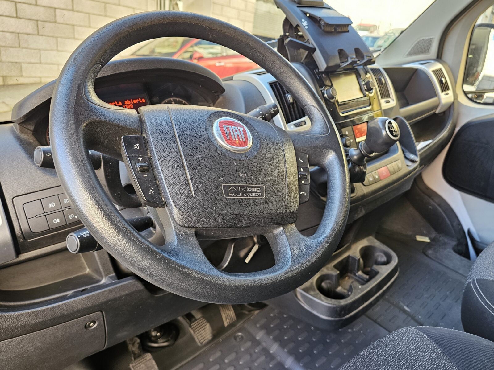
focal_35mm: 23
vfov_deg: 58.9
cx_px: 247
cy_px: 185
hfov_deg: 73.9
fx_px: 328
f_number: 1.7
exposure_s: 1/142
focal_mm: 6.3
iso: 200
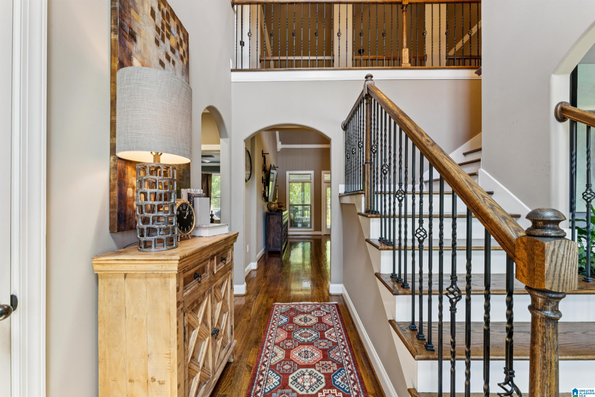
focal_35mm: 14
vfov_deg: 81.2
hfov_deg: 104.3
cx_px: 298
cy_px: 198
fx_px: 231
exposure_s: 1/4
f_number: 13
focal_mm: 14
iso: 400
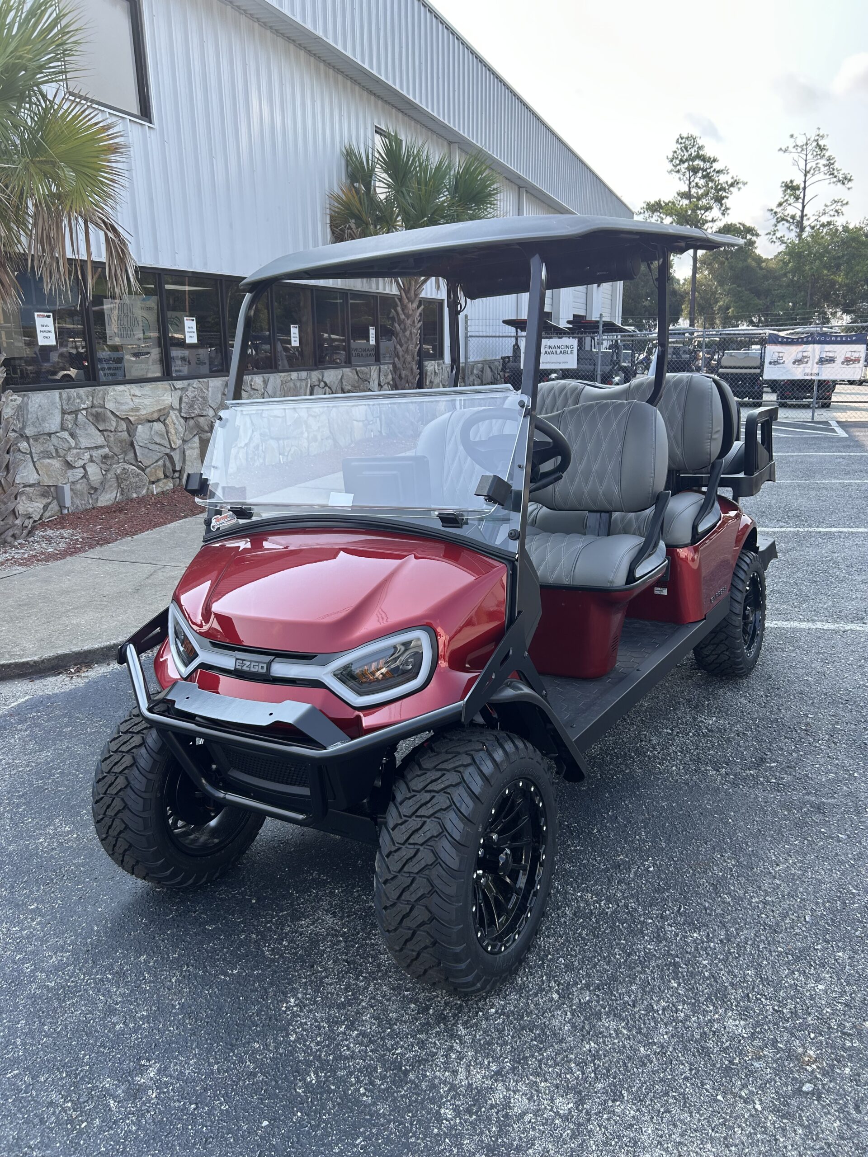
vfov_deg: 67.3
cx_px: 434
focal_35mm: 26
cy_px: 578
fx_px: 869
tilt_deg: -14.2
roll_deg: +1.4
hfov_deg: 53.1
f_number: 1.5
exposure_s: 1/974
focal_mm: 5.7
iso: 50
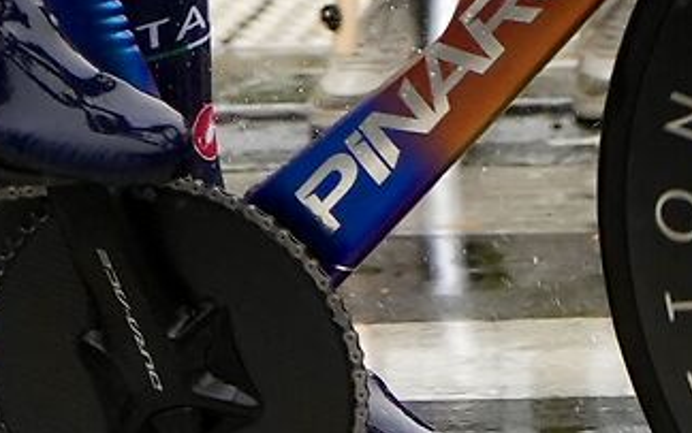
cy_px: -862
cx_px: 414
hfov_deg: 4.0
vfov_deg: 2.5
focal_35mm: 528
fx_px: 9965
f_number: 4
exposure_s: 1/2000
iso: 1000
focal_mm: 70
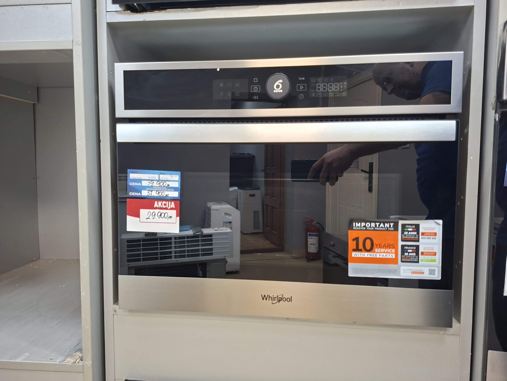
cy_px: 190
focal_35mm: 23
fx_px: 337
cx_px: 254
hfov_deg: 73.9
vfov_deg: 58.9
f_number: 1.8
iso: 320
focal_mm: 5.54
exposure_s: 1/50
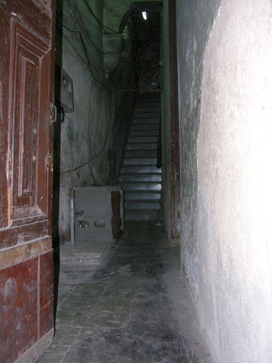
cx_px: 136
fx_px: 367
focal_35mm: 35
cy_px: 182
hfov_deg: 40.7
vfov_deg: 52.6
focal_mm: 8.9
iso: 200
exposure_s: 1/60.1
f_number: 2.8
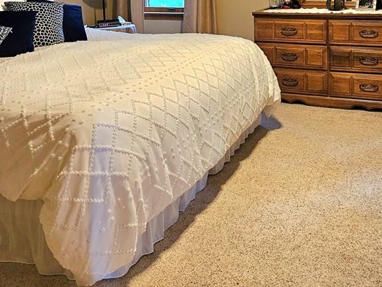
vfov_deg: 30.3
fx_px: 497
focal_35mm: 45
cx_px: 224
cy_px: 10
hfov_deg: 41.9
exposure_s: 1/120
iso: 800
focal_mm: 5.4
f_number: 1.8
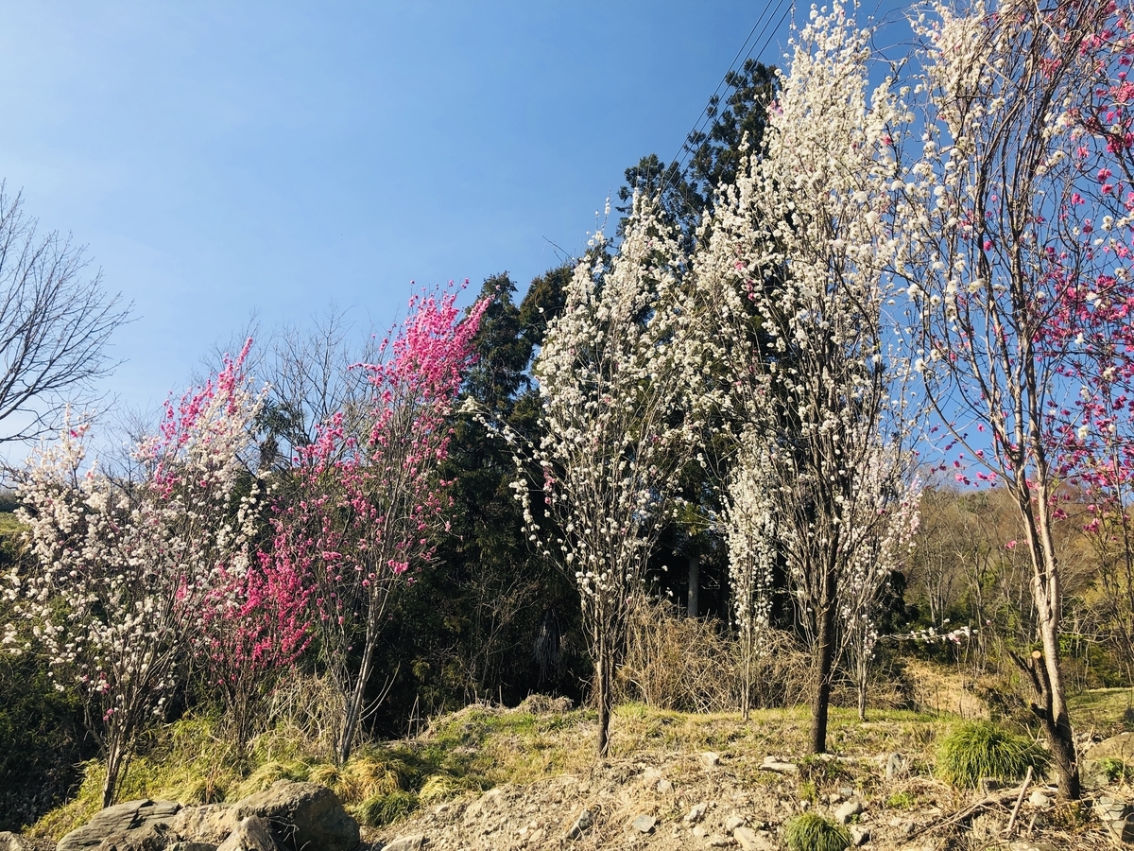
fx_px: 917
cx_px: 567
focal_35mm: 28
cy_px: 426
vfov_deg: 49.7
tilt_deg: +25.7
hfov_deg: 63.4
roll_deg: -7.8
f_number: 1.8
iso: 20
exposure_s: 1/1263
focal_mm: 4
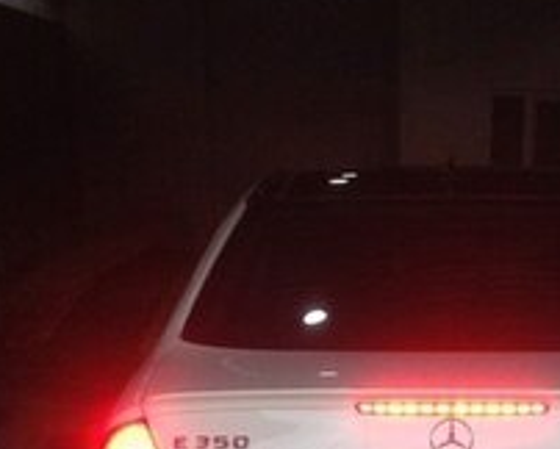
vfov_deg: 17.5
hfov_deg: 23.9
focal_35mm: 79
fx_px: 1311
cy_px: 668
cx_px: 410
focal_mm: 4.12
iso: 80
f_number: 2.4
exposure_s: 1/120
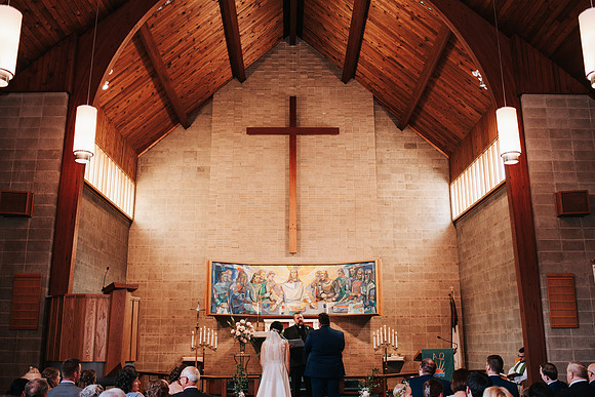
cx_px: 298
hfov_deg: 53.8
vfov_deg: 37.4
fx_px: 586
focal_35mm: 35
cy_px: 198
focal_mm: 35
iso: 500
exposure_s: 1/125
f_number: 3.2
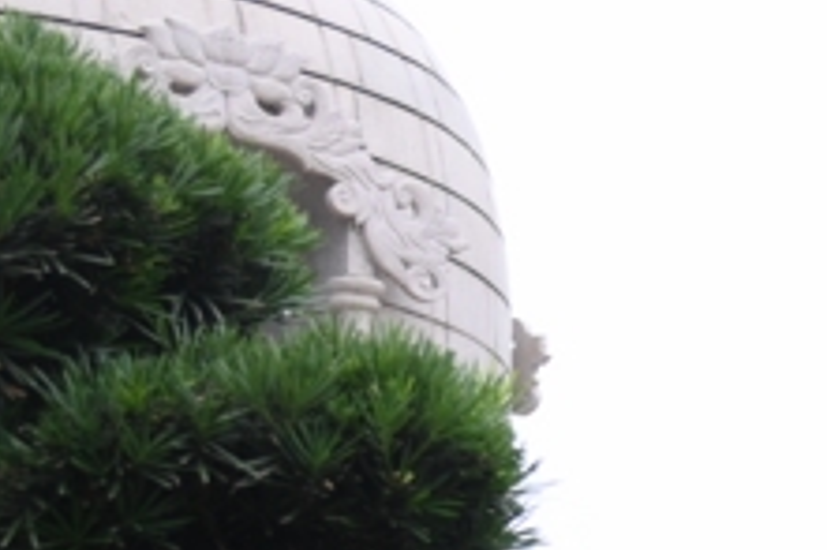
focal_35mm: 150
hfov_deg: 12.8
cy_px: 868
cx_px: 1330
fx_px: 3443
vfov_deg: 8.9
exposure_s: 1/100
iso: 1600
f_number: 4
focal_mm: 34
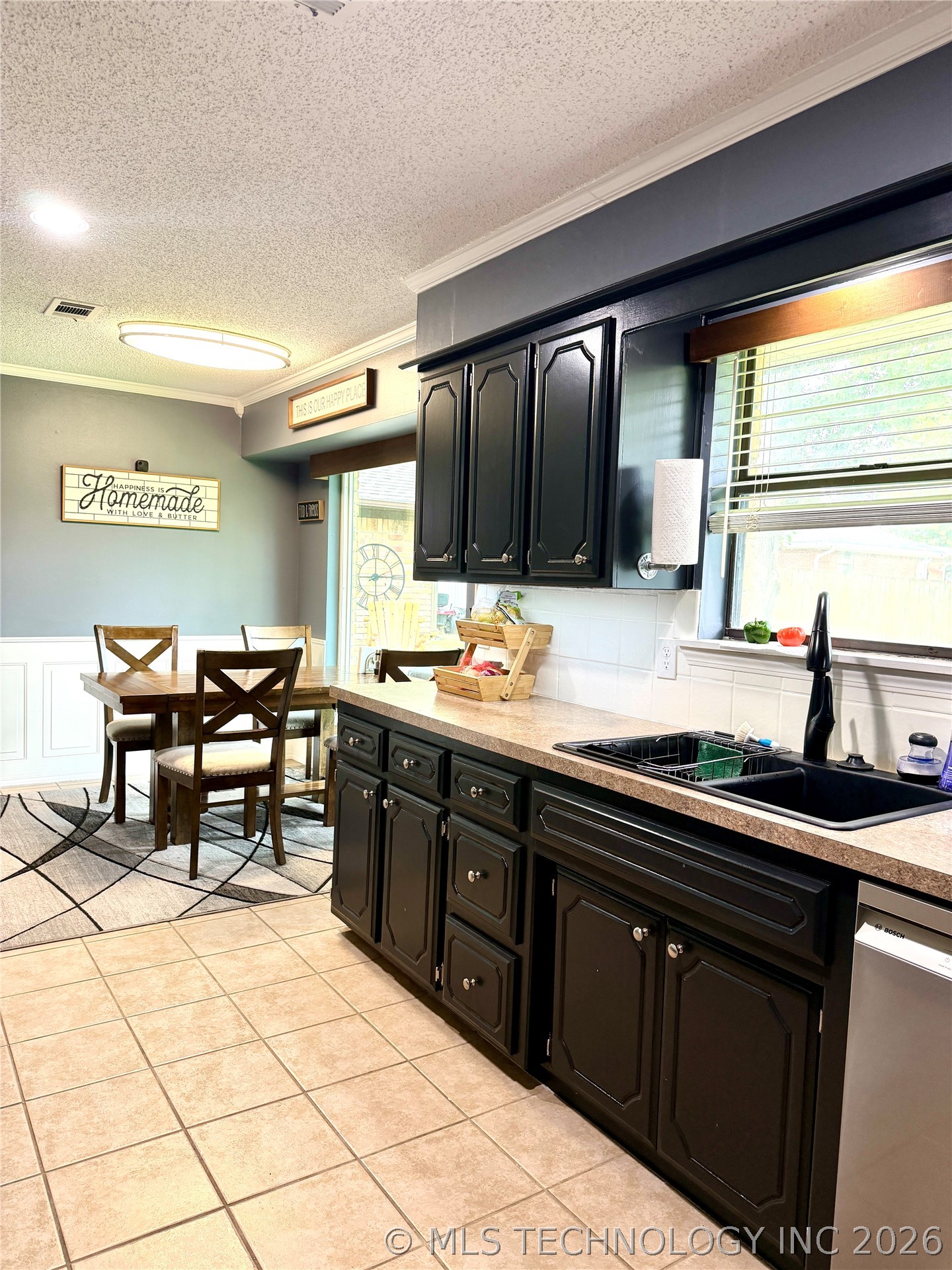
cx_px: 476
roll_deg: -1.7
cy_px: 635
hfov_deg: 56.8
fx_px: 880
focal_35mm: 24
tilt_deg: -4.3
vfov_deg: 71.6
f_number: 1.78
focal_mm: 6.76
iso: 160
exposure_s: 1/60
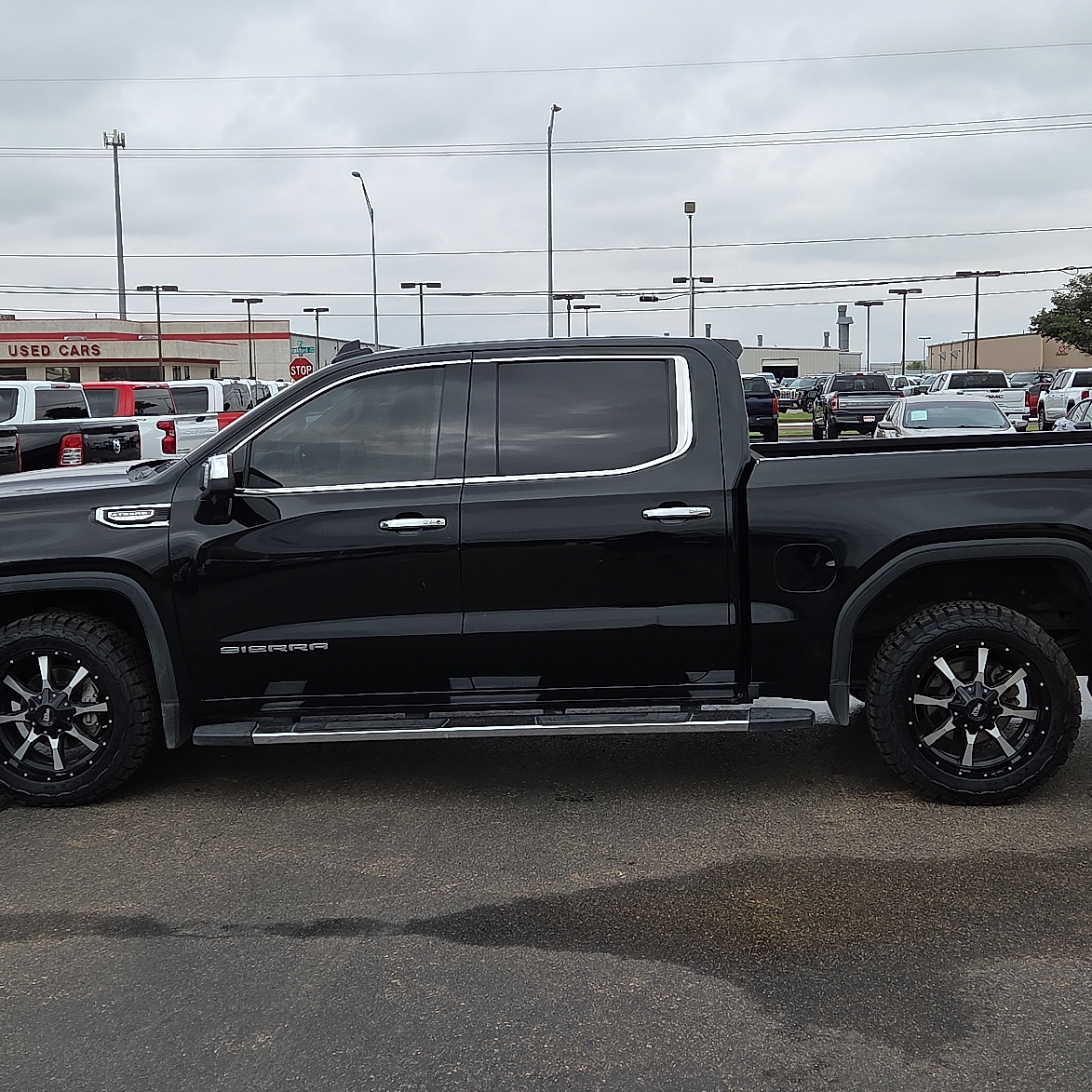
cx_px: 569
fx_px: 1463
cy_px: 537
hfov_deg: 40.9
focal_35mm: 41
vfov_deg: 40.9
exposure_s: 1/2500
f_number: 1.8
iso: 76
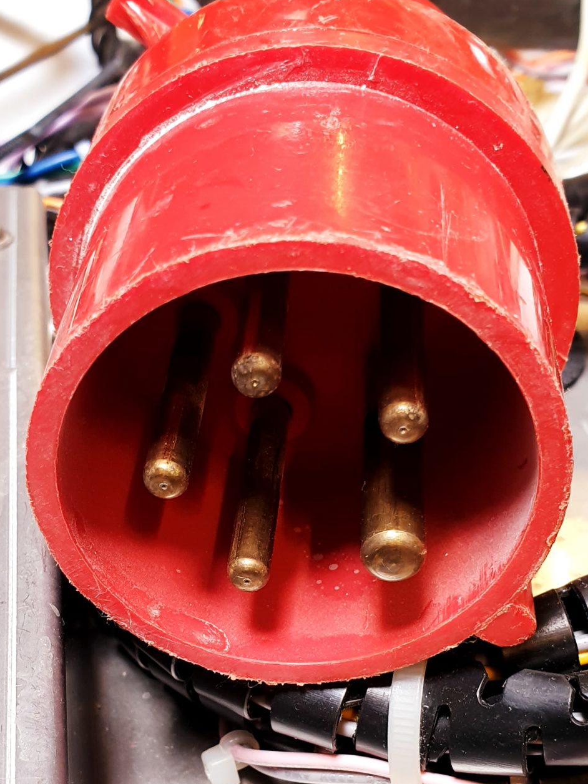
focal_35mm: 53
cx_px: 218
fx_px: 1200
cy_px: 578
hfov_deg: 27.4
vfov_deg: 35.4
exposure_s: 1/50
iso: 100
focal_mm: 4.3
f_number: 2.4
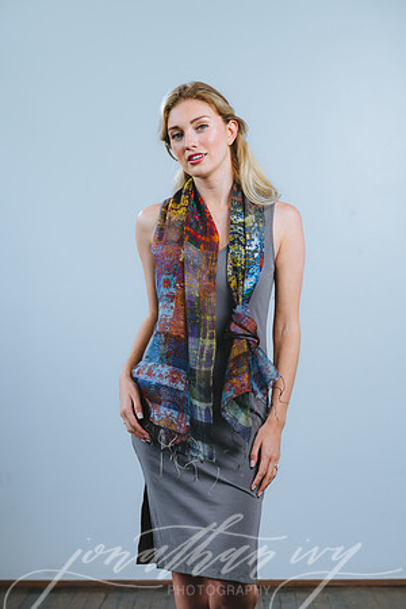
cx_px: 203
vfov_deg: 23.9
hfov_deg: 16.1
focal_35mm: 85
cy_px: 304
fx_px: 1438
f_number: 4
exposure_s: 1/200
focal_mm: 85
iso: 100
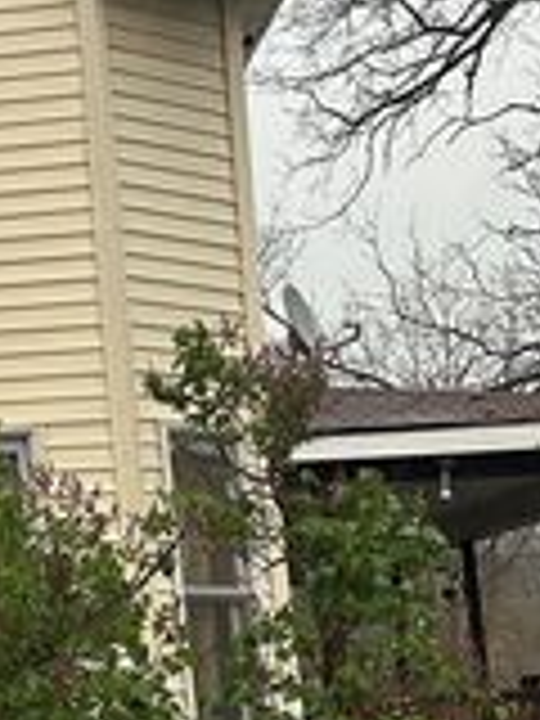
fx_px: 2080
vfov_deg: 19.6
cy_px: 407
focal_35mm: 100
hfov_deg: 12.8
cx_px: -549
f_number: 1.78
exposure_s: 1/121
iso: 64
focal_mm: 6.86
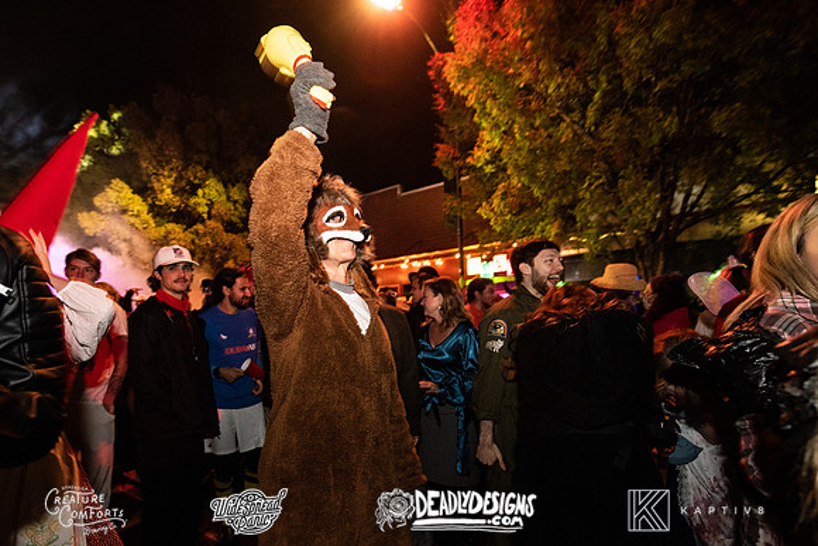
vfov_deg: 63.0
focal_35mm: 19
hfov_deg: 85.2
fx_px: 442
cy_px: 316
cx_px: 368
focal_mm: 16
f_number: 3.5
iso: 2000
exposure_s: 1/60
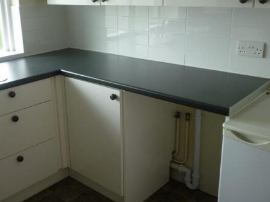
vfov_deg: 36.7
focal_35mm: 39
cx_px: 105
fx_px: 304
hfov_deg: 47.5
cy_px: 86
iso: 80
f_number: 3.3
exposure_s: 1/30
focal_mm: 5.2
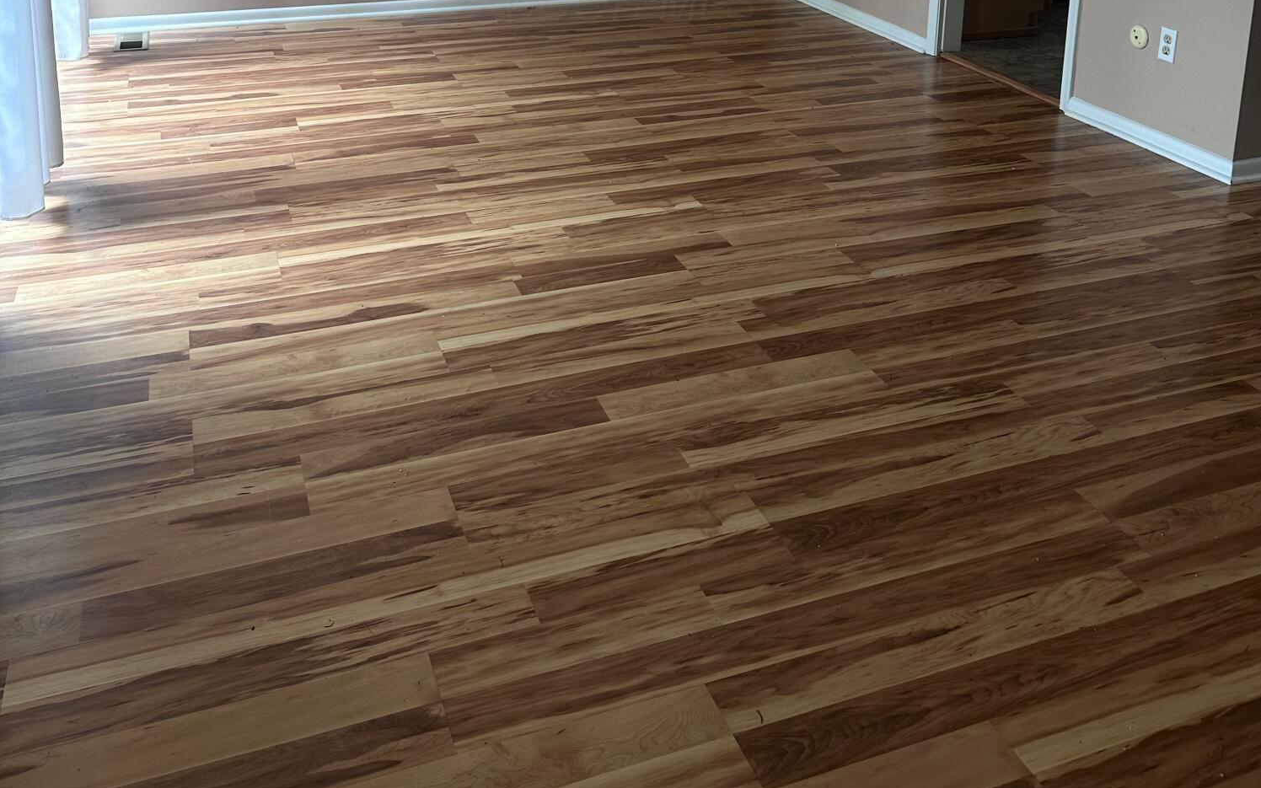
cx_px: 631
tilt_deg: -11.9
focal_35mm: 34
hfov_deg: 56.7
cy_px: 3
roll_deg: -0.6
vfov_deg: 34.1
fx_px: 1168
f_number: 1.78
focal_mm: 6.86
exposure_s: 1/120
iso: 100
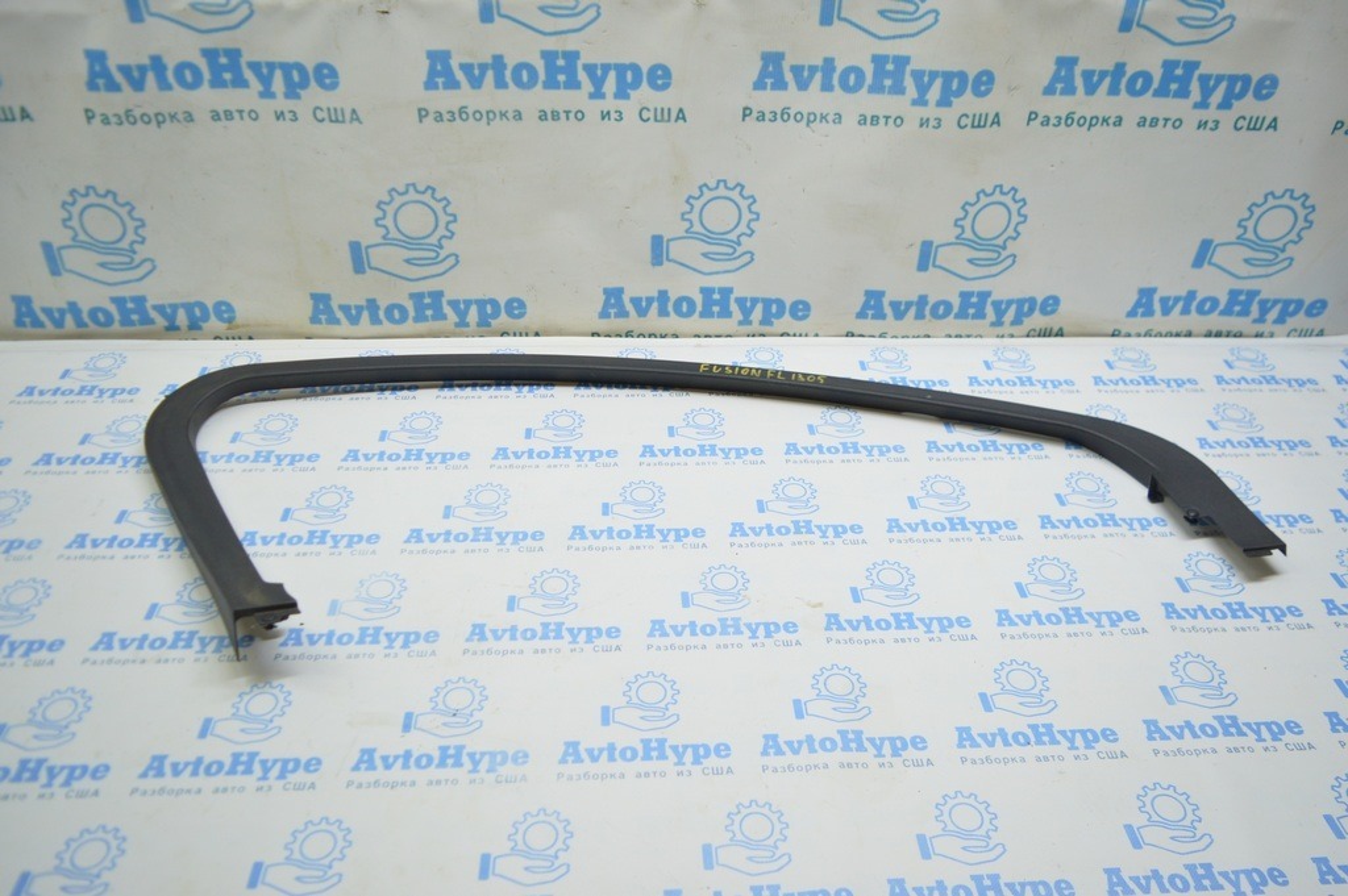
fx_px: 1010
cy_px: 448
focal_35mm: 27
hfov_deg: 67.4
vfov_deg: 47.9
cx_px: 674
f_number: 3.5
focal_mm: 18
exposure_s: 1/60
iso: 400
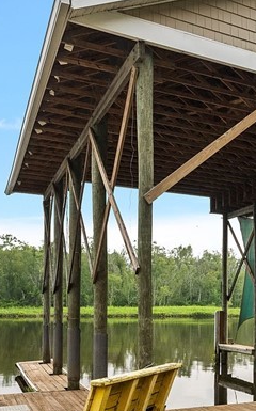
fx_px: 514
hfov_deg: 25.6
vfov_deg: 42.4
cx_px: 292
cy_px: 299
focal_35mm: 46
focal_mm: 16
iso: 800
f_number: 8
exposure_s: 1/125
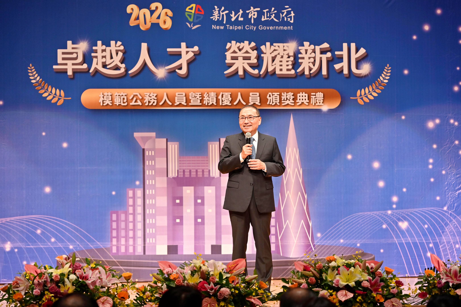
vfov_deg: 13.7
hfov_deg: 20.4
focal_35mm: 100
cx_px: 230
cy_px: 154
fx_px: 1280
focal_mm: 100
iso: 800
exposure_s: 1/125
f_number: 4
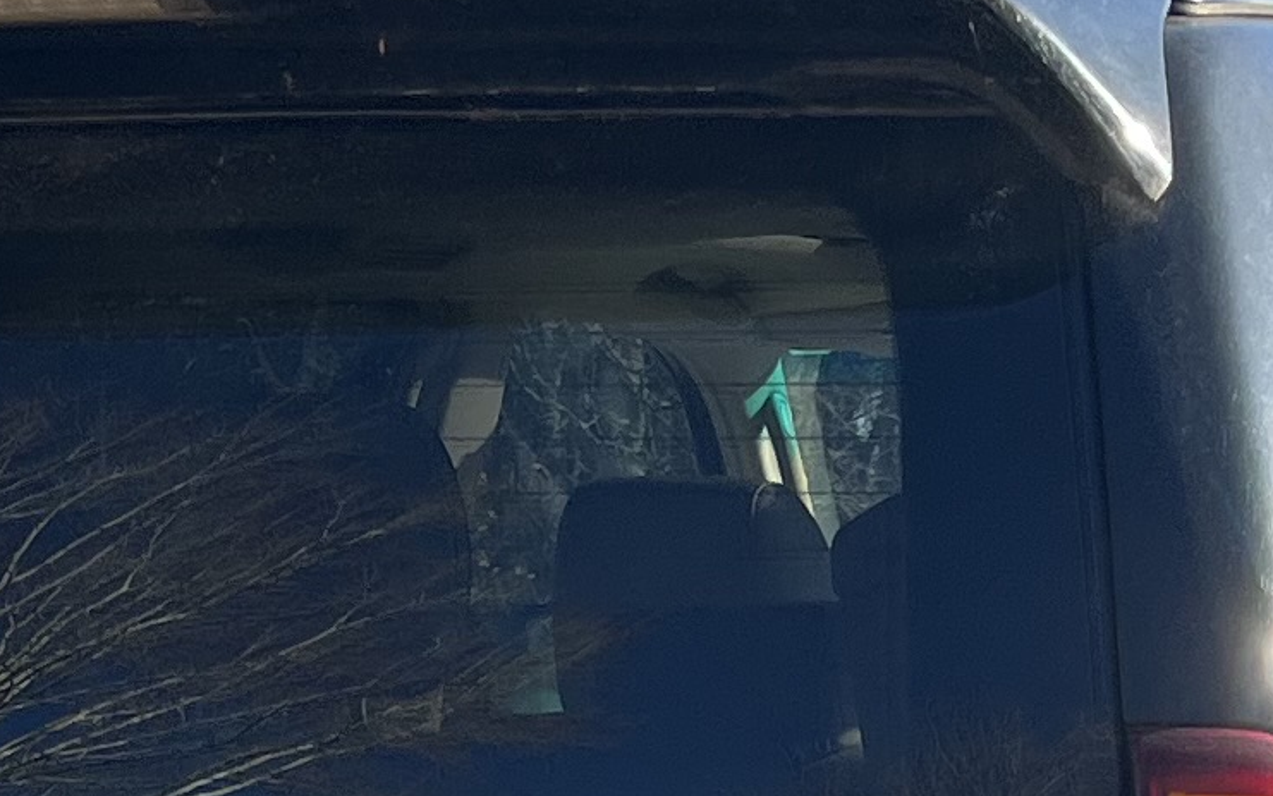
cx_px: 691
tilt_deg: -9.8
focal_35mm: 150
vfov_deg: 8.3
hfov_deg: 13.9
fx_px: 5204
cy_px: 1570
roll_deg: +0.2
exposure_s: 1/878
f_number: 1.6
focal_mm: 5.1
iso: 50
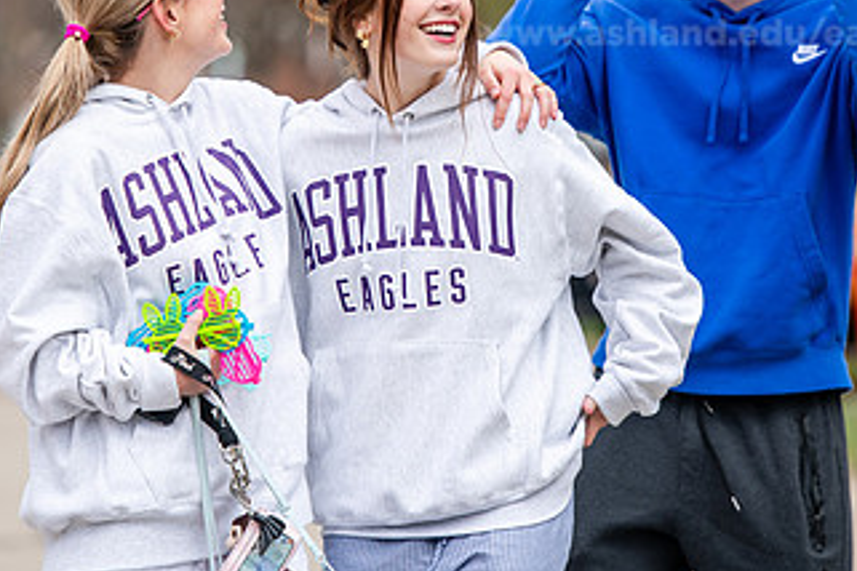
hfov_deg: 6.5
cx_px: 363
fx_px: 7522
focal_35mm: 316
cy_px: 89
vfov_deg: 4.3
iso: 160
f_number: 3.2
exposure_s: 1/1600
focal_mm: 175
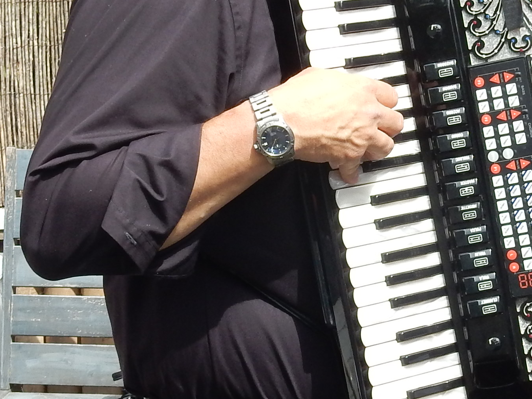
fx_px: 2674
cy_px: 243
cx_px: 350
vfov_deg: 8.5
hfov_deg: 11.4
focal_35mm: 174
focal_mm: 9
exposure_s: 1/400
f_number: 4.5
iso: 125
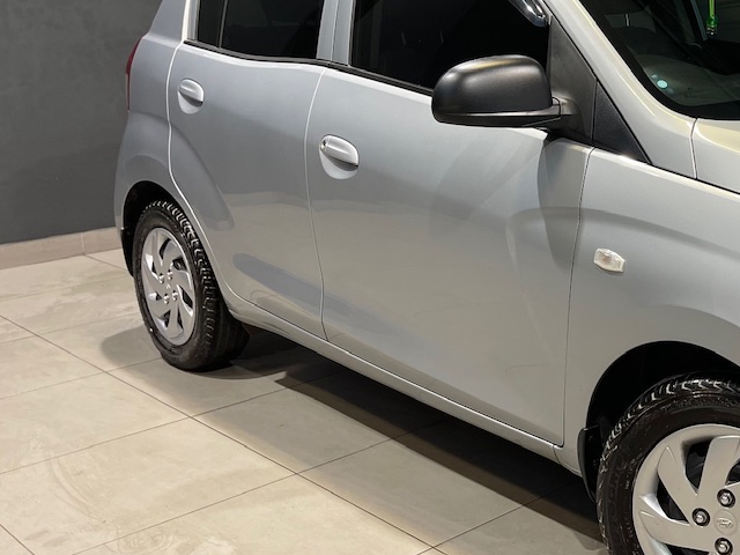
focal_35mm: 52
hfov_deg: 33.8
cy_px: 207
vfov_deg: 27.9
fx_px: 1112
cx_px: 732
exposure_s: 1/50
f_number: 1.6
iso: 80
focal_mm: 5.1
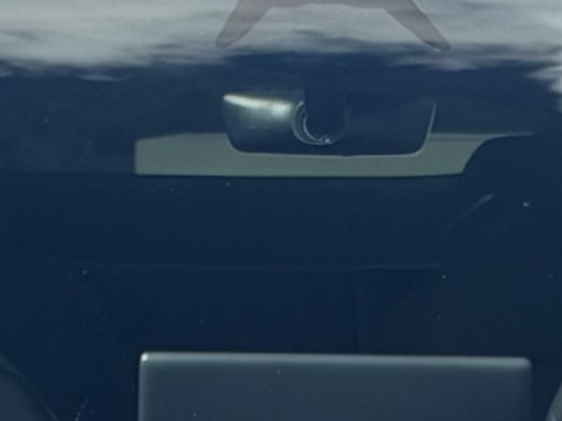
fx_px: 5196
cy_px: 992
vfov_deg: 4.5
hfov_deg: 6.2
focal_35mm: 320
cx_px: 399
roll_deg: -0.5
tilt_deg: -7.8
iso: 64
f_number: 1.8
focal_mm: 6.93
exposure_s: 1/4167
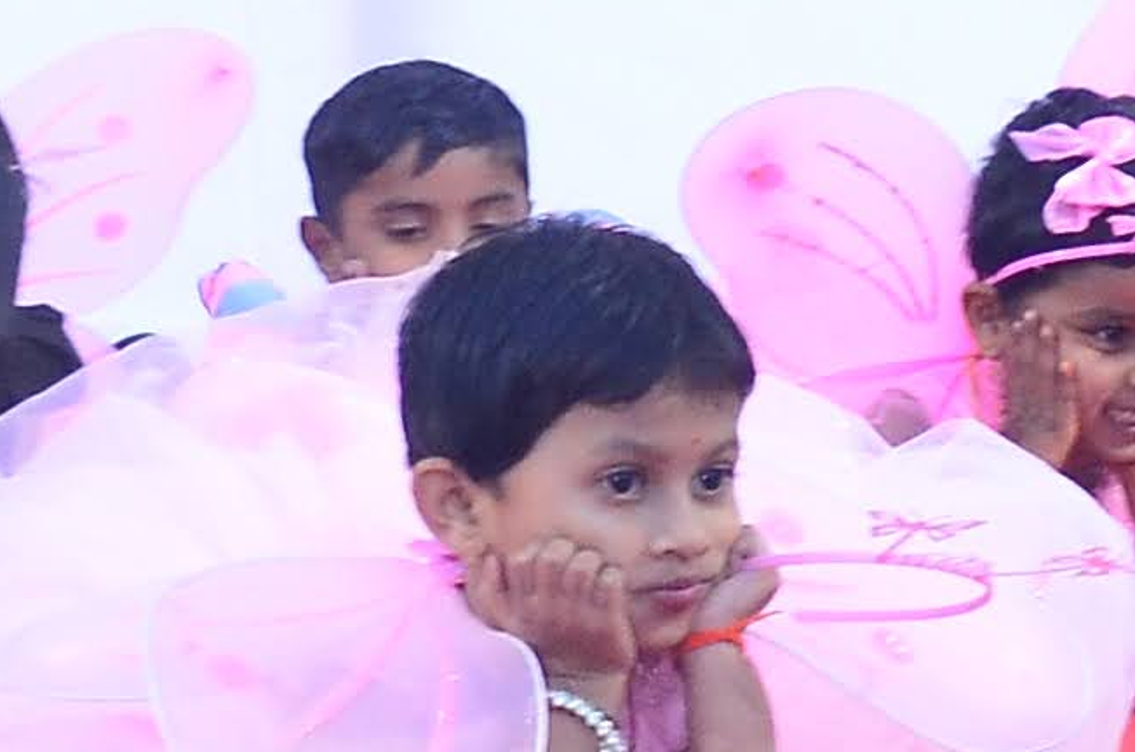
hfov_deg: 7.9
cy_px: 42
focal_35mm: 261
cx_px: 858
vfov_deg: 5.2
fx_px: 8206
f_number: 4
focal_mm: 23
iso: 800
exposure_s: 1/125
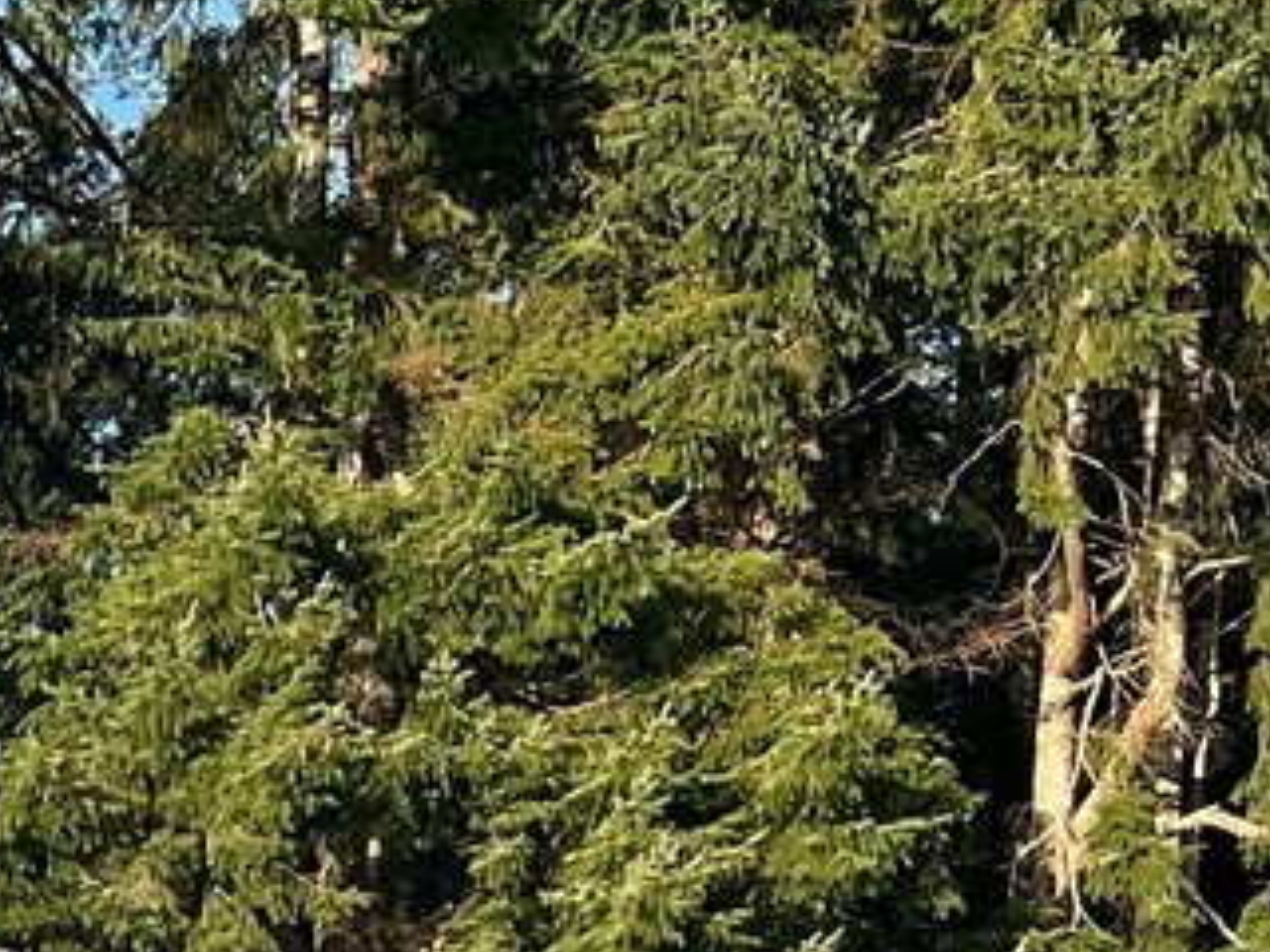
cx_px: -881
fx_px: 4769
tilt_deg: -4.3
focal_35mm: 130
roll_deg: +0.4
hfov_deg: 13.8
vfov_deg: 10.3
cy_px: 2071
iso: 50
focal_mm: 5.7
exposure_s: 1/2695
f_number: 1.5
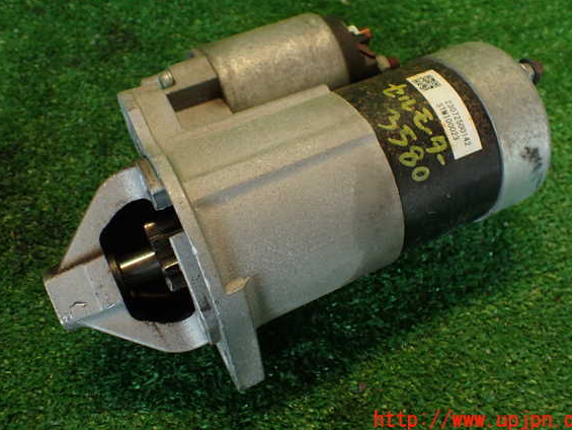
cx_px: 299
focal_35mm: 34
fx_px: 562
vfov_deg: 41.8
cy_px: 205
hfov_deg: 53.9
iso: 200
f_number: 2.4
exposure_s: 1/50
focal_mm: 5.79
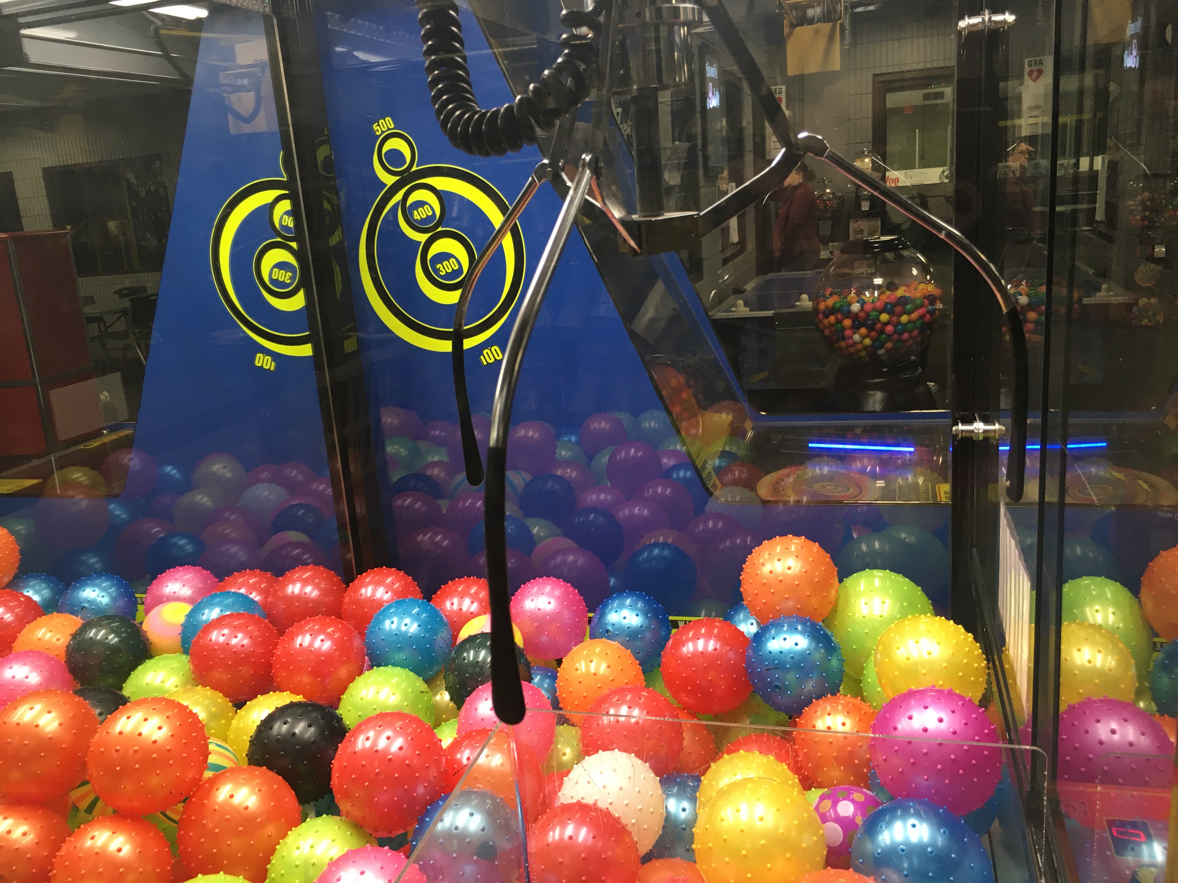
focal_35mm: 29
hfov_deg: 61.7
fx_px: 987
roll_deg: +5.0
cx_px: 589
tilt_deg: -14.5
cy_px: 442
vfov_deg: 48.2
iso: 64
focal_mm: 4.15
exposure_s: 1/30
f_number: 2.2
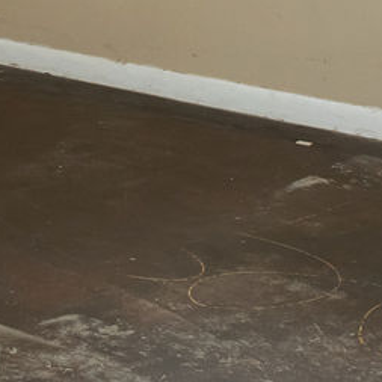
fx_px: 1548
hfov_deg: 13.6
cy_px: -128
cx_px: -91
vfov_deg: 13.5
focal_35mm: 124
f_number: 8
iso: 1250
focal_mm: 24
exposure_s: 1/60
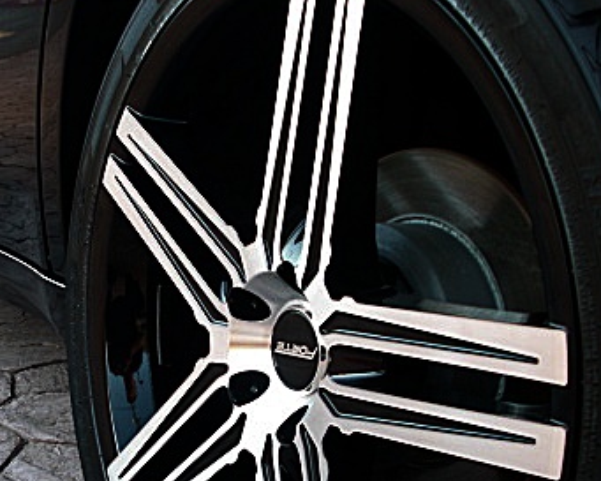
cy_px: 351
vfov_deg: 23.0
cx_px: 169
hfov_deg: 28.4
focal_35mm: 66
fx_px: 1174
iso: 200
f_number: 2.8
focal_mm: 6.3
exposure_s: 1/125
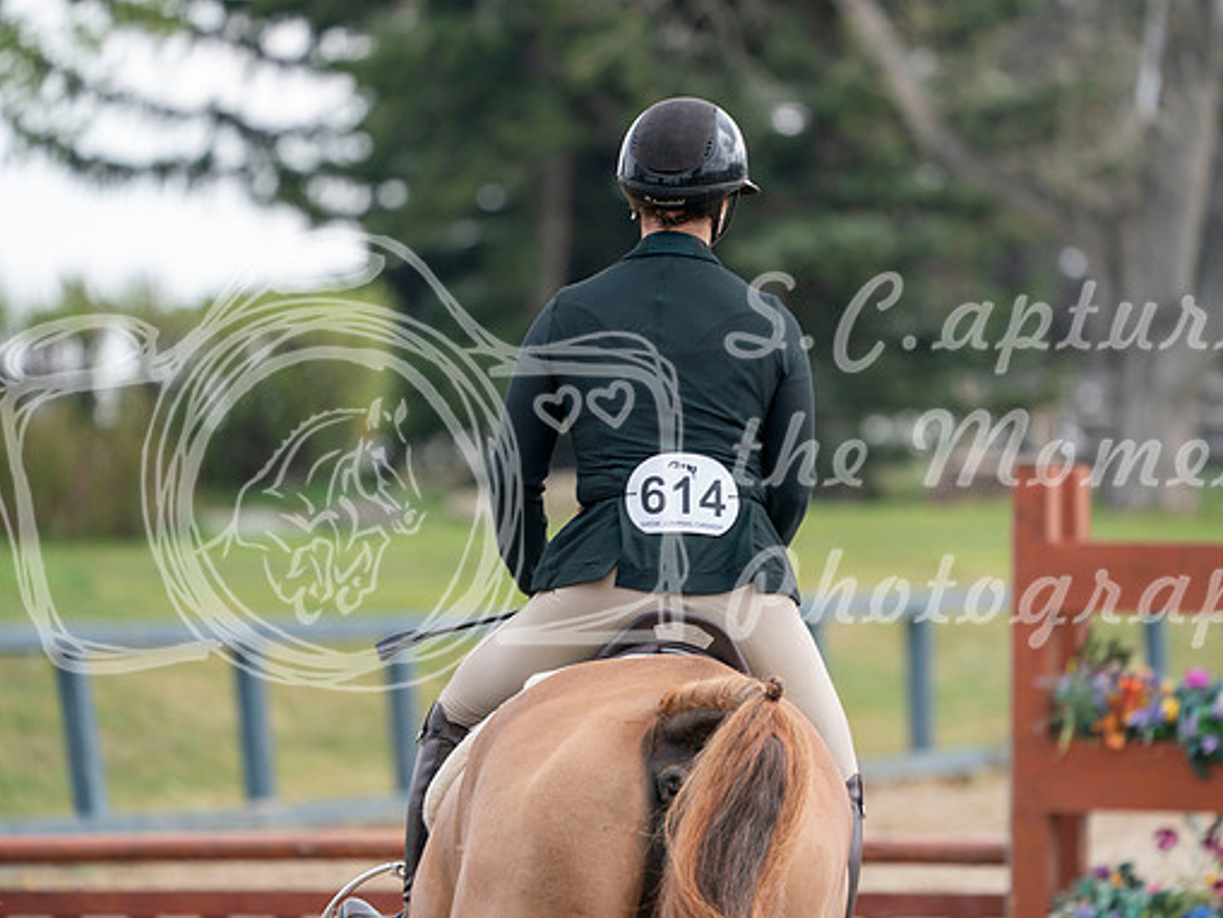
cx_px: 680
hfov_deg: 5.4
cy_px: 460
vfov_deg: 4.0
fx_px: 13005
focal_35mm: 368
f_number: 5.6
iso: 250
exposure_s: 1/400
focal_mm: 336
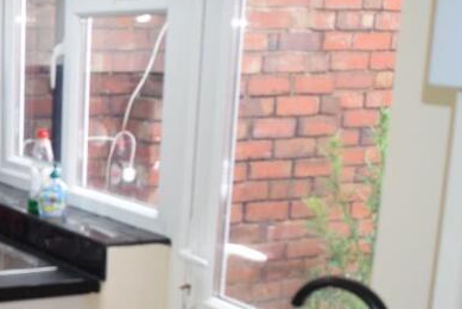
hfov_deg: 25.2
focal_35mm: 71
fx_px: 912
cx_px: -112
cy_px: 297
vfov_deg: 18.8
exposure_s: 1/100
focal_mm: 18
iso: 800
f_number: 5
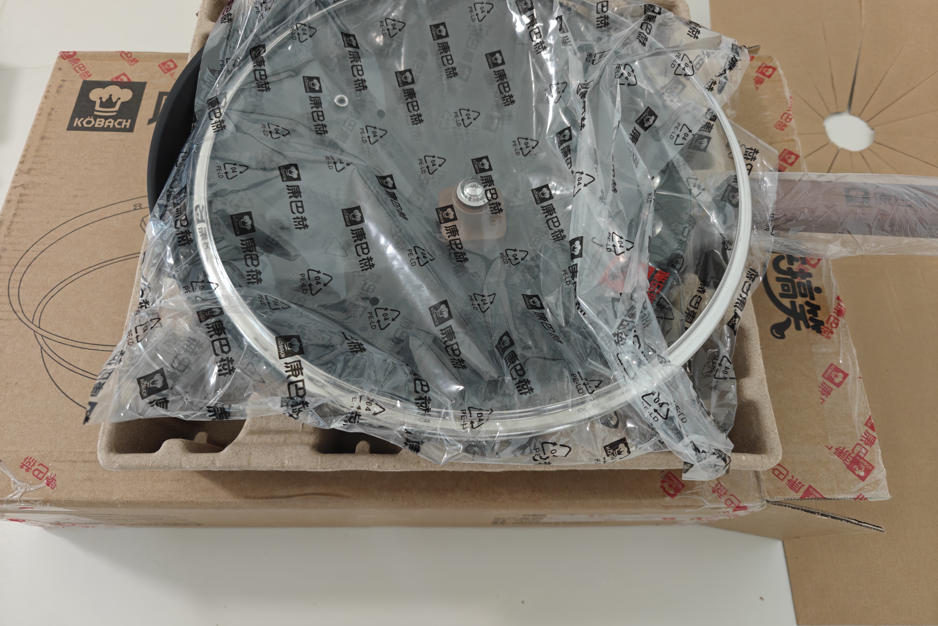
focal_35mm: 24
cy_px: 283
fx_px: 625
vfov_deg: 53.1
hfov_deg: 73.7
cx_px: 470
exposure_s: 1/100
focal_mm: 6.06
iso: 640
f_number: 1.6
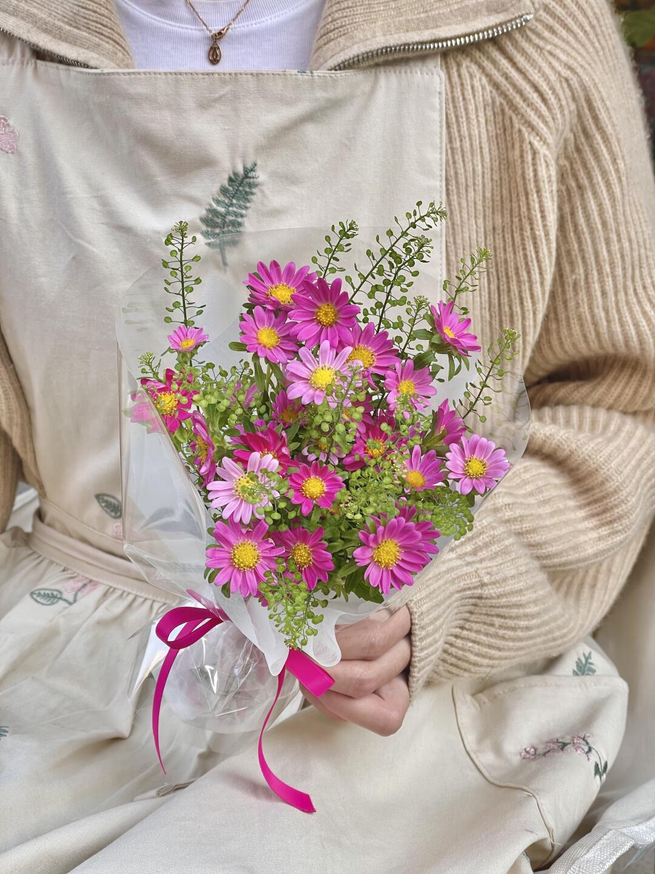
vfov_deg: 36.8
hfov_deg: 28.0
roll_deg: +1.5
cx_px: 328
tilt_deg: -16.8
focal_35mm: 52
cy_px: 437
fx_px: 1312
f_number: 2
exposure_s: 1/192
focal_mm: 6
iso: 25
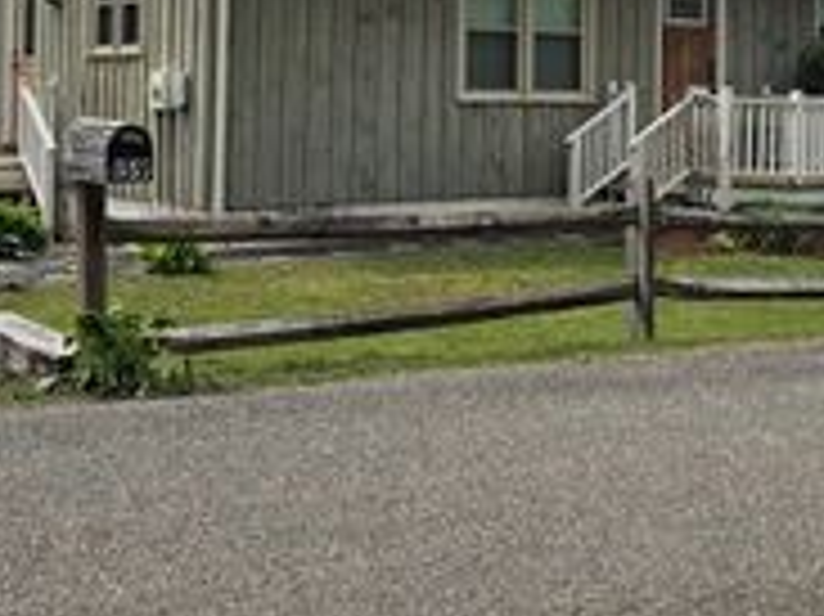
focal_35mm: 63
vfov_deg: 22.5
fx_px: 1499
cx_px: 522
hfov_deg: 30.6
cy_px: 25
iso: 12
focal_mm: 6.3
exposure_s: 1/955
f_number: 1.7
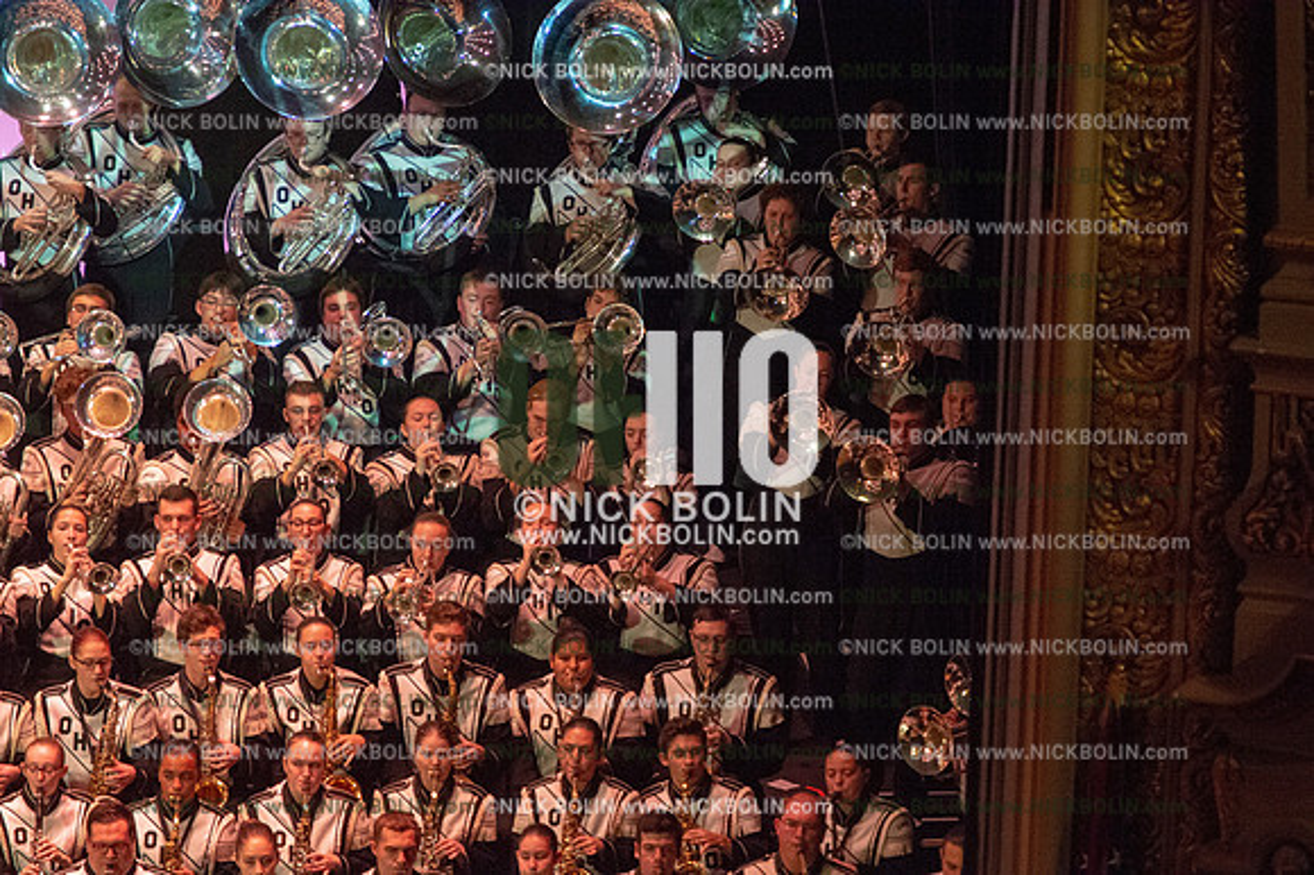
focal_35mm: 300
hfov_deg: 6.9
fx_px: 10943
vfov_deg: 4.6
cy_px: 438
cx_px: 657
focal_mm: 300
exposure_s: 1/250
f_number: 5.6
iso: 8000
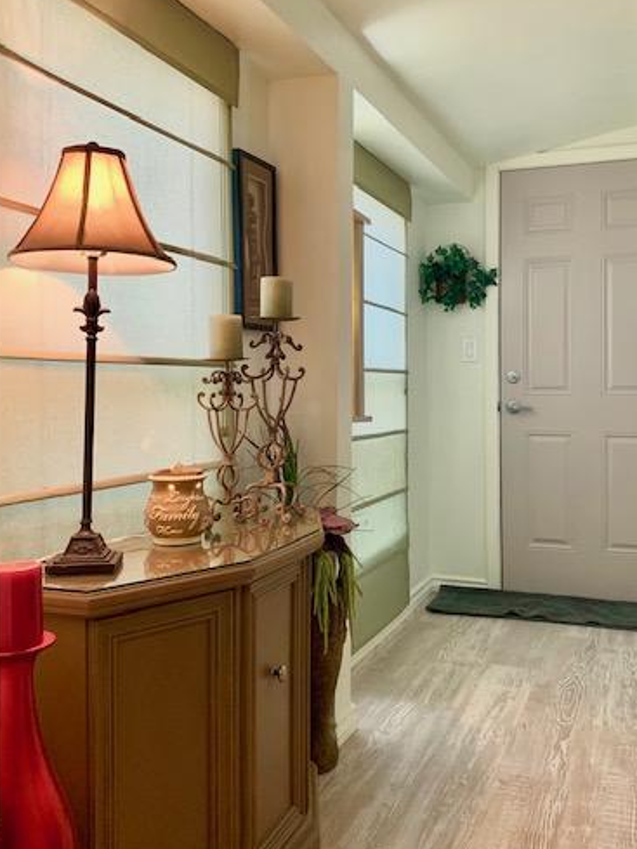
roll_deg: +0.0
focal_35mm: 34
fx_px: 834
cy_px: 398
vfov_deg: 53.9
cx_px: 363
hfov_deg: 41.7
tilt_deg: -0.3
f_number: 1.8
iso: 100
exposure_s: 1/60
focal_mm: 4.25
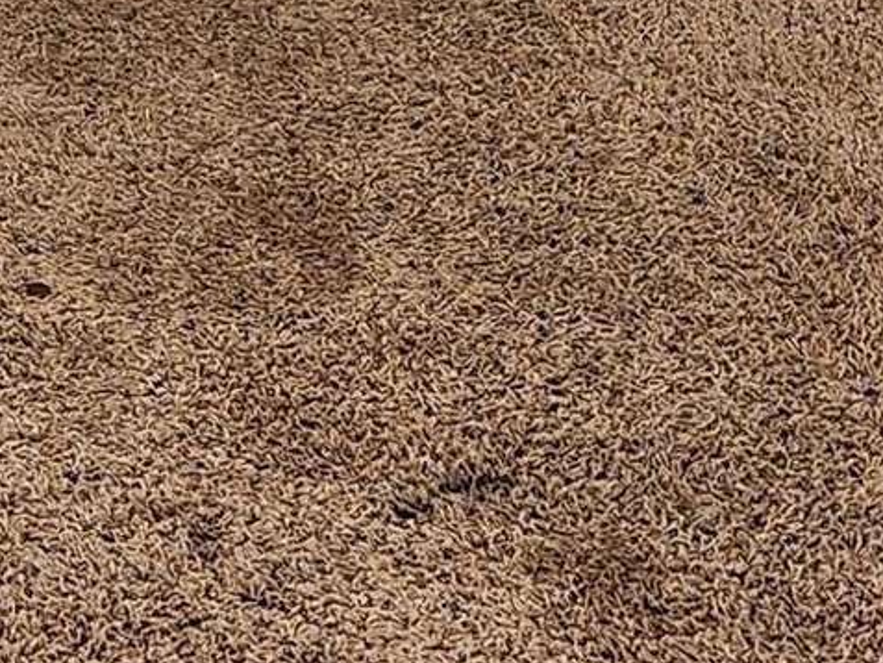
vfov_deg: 8.8
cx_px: -211
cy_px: -1109
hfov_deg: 13.0
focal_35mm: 148
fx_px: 3776
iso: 320
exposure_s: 1/120
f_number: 1.8
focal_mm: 5.4
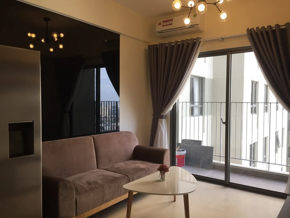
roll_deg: -2.2
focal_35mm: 29
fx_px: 243
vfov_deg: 48.2
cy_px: 109
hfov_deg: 61.7
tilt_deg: -1.3
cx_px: 145
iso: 50
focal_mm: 4.15
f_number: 2.2
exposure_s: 1/100
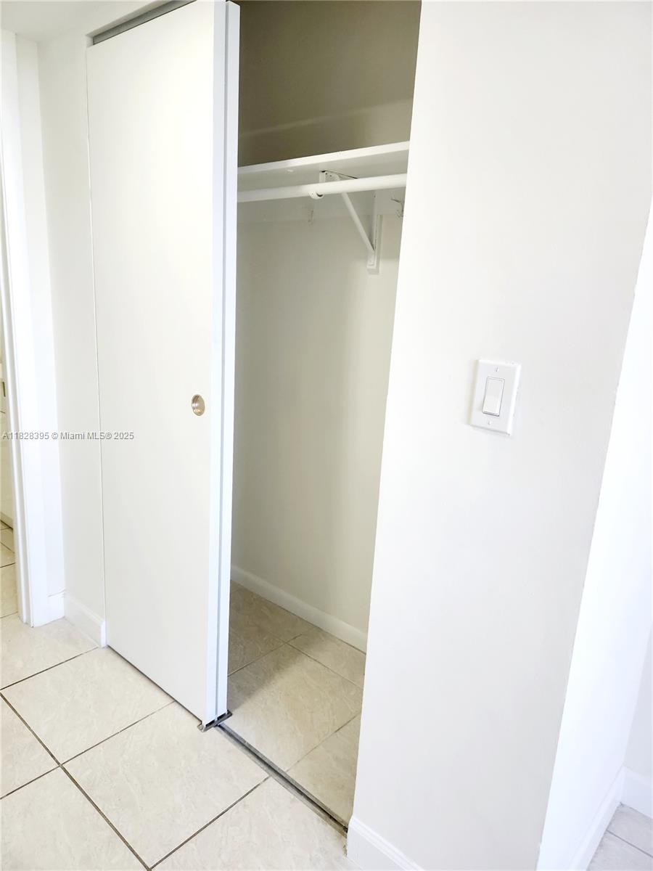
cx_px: 326
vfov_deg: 73.9
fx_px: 578
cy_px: 436
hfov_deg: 58.9
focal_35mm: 23
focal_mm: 5.4
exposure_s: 1/182
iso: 100
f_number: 1.8
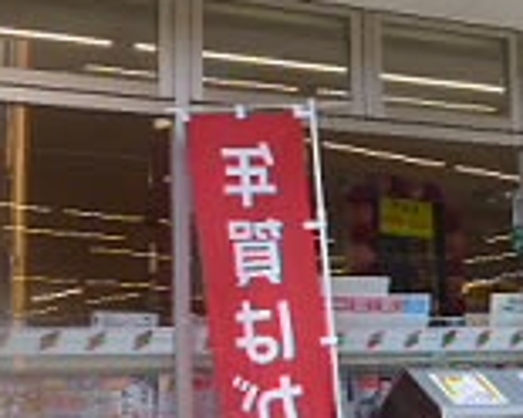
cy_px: 258
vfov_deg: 17.4
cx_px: 665
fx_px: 1362
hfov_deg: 20.1
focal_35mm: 88
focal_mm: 5.6
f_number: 3.4
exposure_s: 1/400
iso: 200
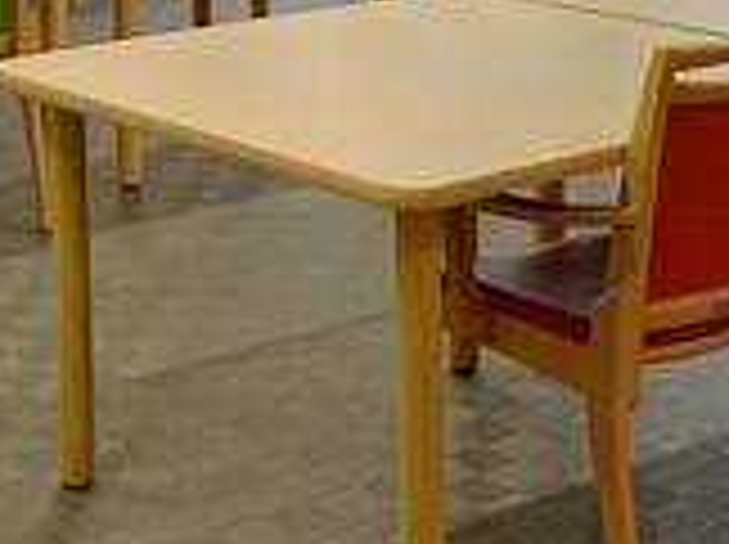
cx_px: 292
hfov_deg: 18.9
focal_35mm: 104
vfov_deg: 13.5
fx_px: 2187
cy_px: -225
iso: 50
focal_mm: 3.99
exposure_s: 1/120
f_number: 1.8
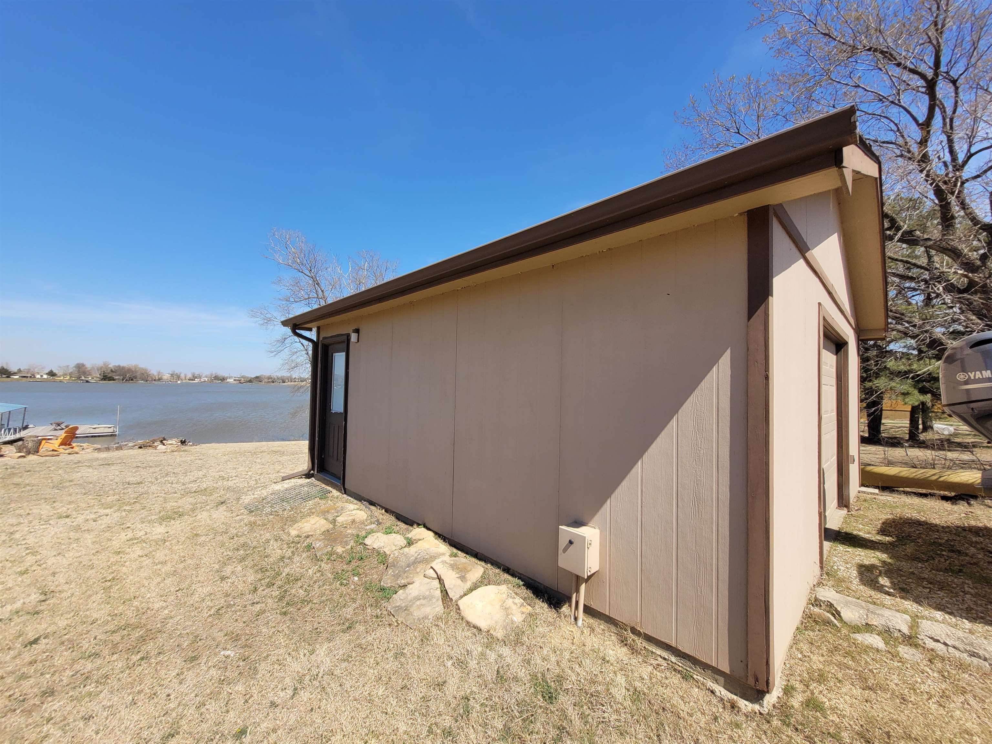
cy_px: 372
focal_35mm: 13
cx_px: 496
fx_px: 373
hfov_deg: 106.2
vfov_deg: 89.9
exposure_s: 1/1336
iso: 40
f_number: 2.2
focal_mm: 1.74
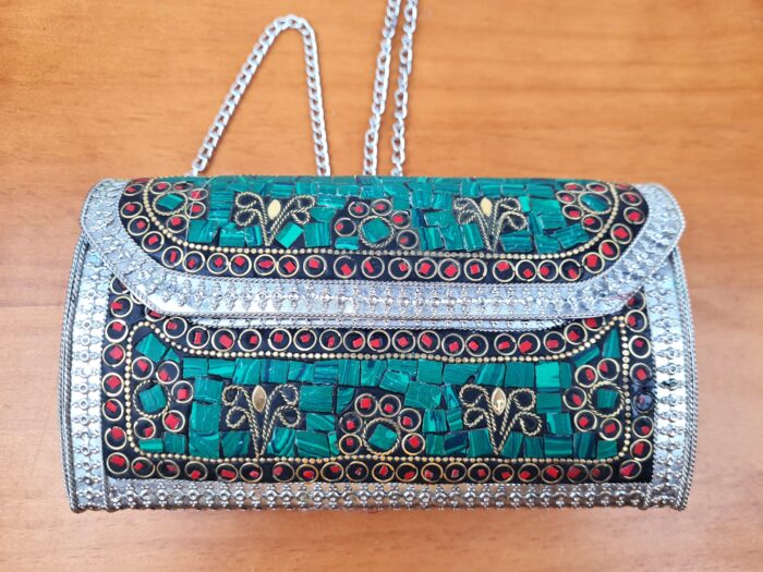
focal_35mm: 26
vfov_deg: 53.1
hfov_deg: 67.3
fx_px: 573
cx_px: 382
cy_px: 286
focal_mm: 5.4
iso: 50
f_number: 1.8
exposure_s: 1/130
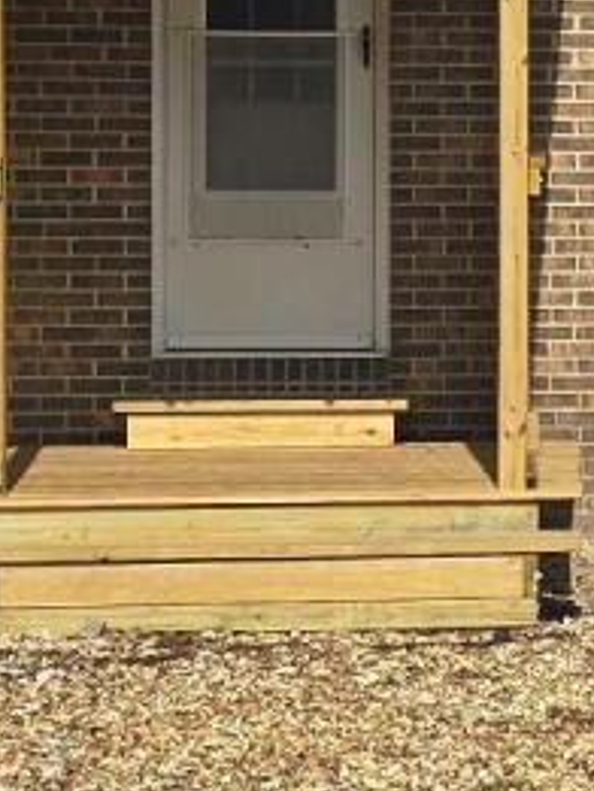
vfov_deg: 11.2
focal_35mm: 176
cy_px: 279
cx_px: 1030
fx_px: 4024
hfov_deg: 8.2
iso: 12
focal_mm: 6.3
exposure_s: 1/1269
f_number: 1.7
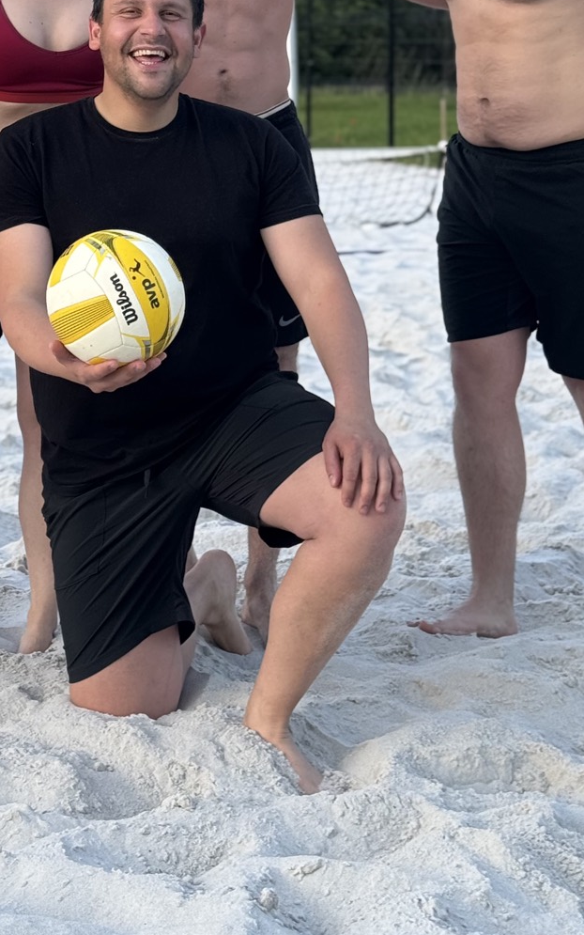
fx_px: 2342
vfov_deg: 22.1
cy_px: 102
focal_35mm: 92
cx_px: 137
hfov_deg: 14.2
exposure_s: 1/379
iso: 64
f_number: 1.78
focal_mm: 6.76
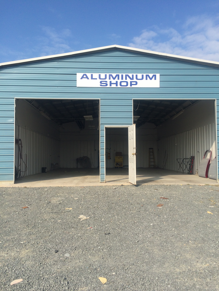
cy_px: 146
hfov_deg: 48.2
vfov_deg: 61.7
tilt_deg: +3.3
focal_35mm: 29
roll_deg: +1.3
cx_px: 110
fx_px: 245
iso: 32
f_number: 2.2
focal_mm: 4.15
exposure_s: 1/1866
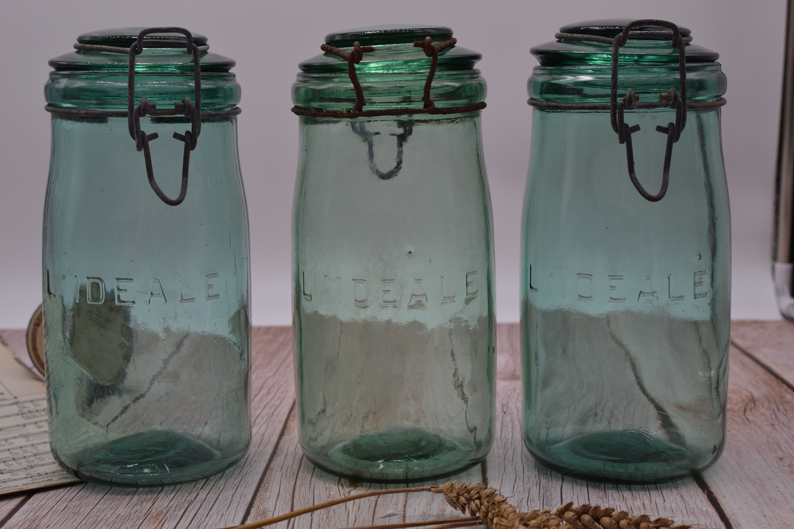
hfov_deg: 37.9
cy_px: 264
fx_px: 1158
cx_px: 397
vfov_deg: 25.8
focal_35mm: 52
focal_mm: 35
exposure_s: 1/125
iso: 125
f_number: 5.6
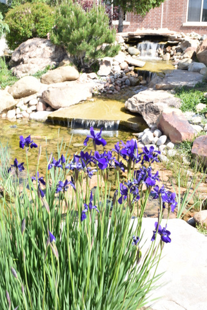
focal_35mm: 45
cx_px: 104
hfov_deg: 29.9
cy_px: 155
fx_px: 387
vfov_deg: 43.6
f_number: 29
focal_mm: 30
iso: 100
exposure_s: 1/10
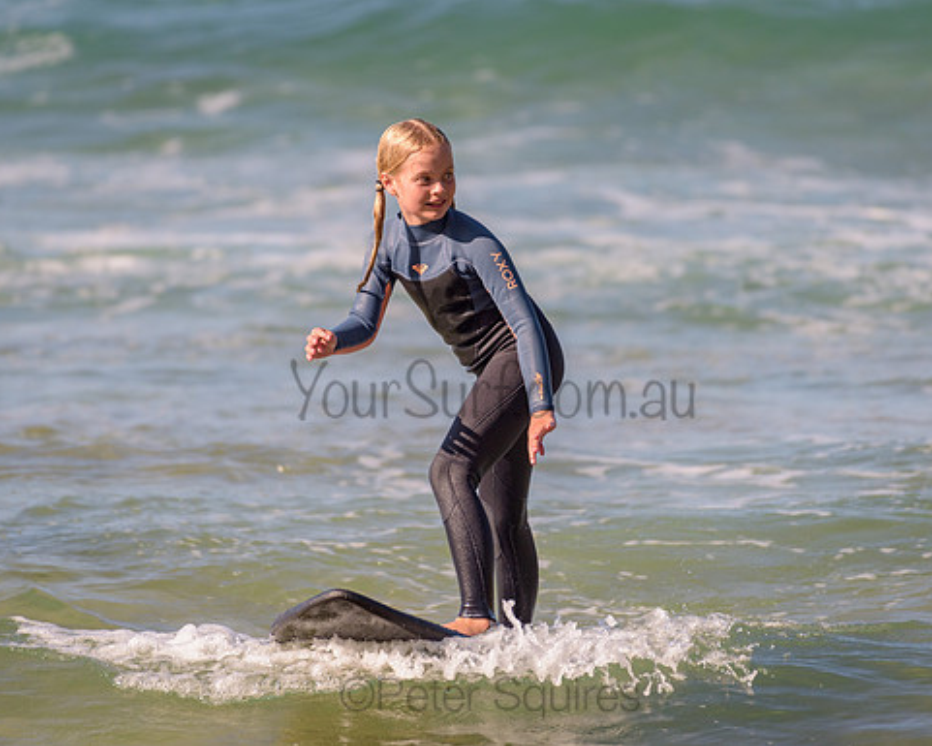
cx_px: 461
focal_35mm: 602
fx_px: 16609
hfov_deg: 3.2
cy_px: 349
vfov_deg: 2.6
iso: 320
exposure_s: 1/2000
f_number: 5.6
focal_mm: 500
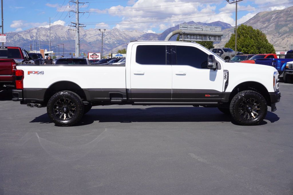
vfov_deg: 30.9
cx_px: 146
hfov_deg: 44.9
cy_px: 98
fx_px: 354
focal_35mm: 44
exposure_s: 1/200
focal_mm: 29
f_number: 11
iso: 100
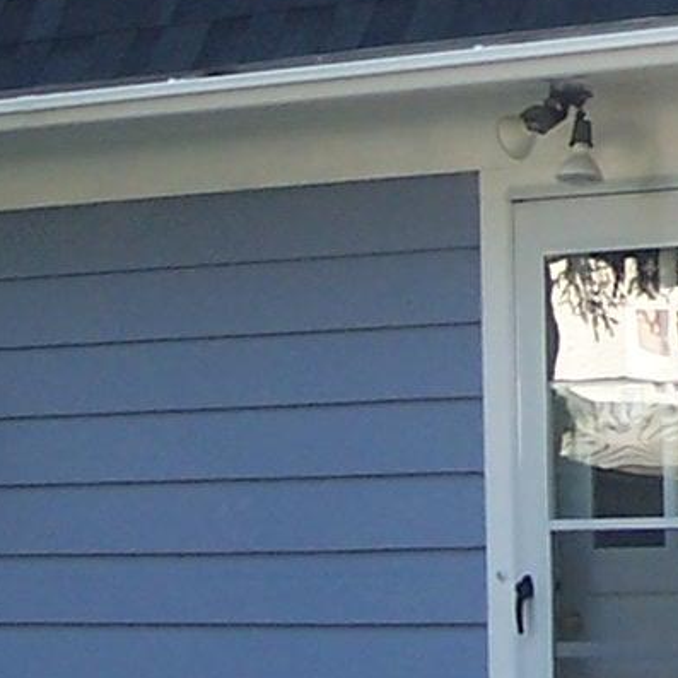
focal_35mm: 195
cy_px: 166
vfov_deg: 9.0
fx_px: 4321
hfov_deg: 8.7
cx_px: 1083
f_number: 2.8
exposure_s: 1/180
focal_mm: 6.3
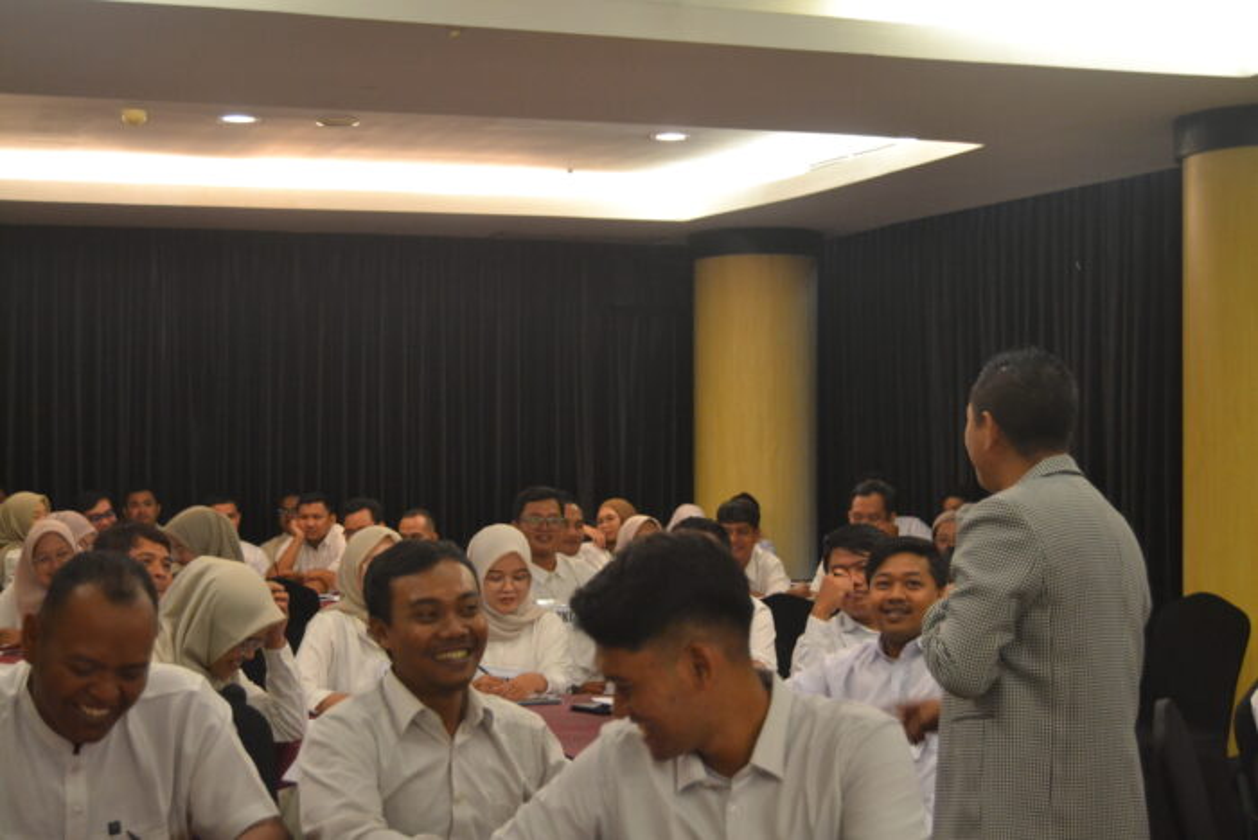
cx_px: 629
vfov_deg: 21.6
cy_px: 420
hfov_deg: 31.9
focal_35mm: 63
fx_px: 2202
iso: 1600
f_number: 5
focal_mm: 42
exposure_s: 1/60
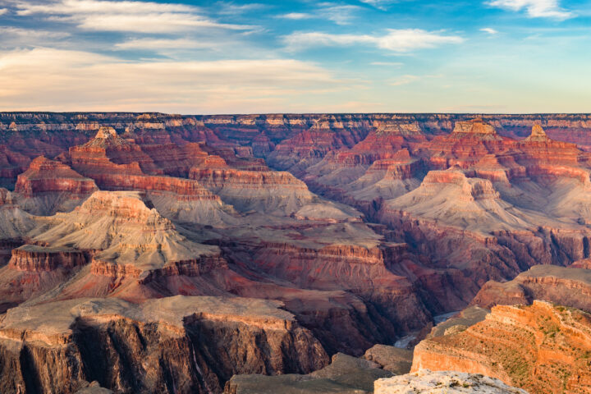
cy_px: 197
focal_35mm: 44
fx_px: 722
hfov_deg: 44.5
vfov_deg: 30.5
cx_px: 296
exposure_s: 1/4
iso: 64
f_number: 16
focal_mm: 44
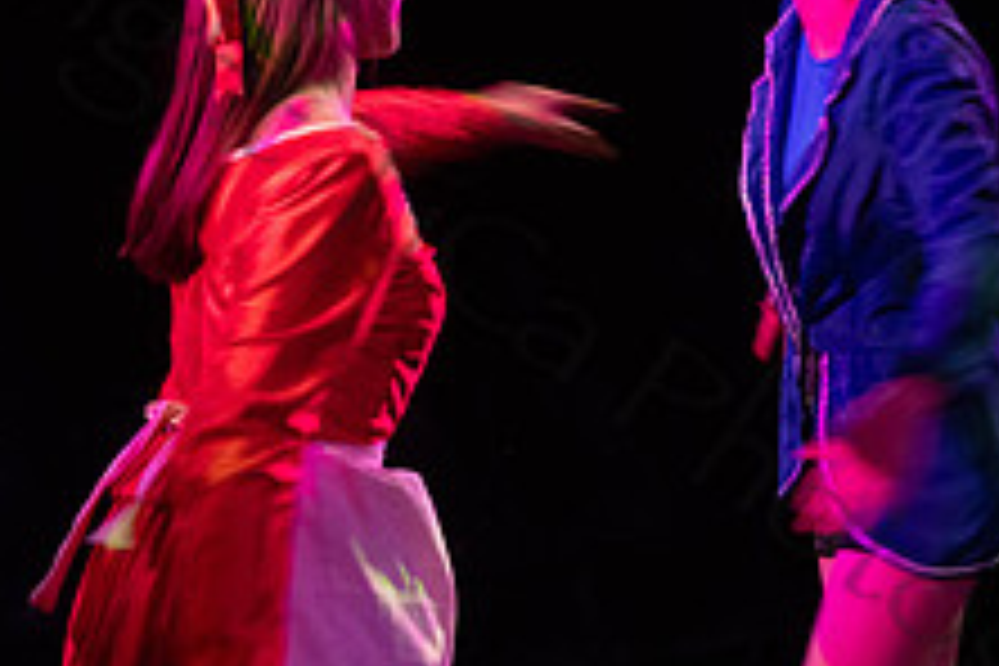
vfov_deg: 7.5
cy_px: 353
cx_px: 608
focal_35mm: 183
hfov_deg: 11.2
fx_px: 5078
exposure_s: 1/60
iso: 1250
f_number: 5
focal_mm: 70
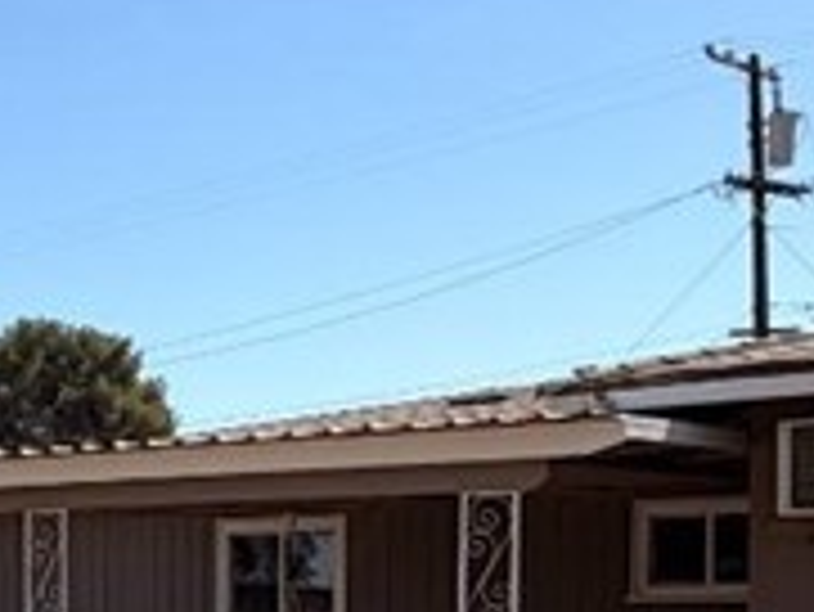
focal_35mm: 79
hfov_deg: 23.9
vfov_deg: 18.0
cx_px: 58
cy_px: 688
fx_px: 1859
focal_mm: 2.22
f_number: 2.2
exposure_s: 1/928
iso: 20
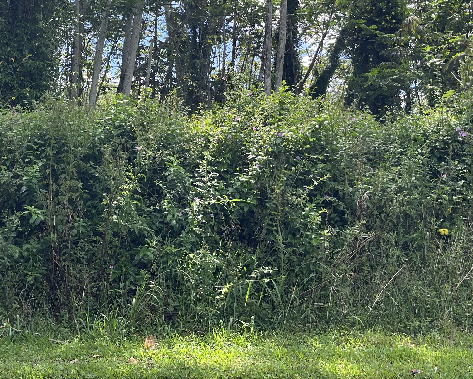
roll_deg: -2.0
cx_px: 184
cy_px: 99
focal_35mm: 49
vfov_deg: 30.4
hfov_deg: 37.9
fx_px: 686
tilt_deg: +4.9
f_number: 1.6
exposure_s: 1/951
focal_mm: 5.1
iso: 50
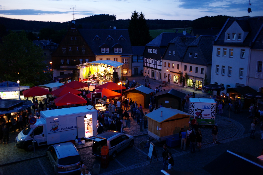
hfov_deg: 54.5
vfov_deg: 37.8
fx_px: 256
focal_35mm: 35
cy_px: 88
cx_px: 132
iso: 640
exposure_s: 1/30
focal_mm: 35
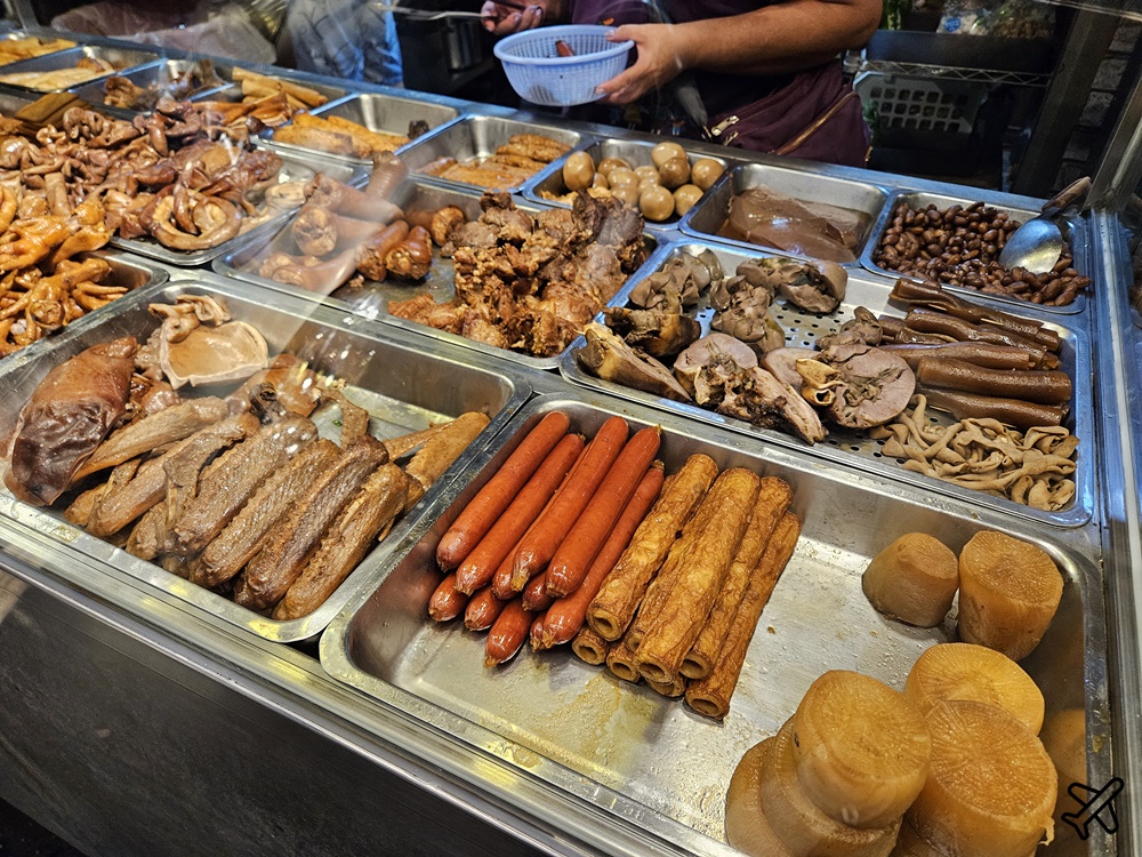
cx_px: 571
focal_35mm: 23
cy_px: 428
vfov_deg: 58.9
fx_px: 759
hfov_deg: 73.9
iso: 500
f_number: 1.8
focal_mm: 5.4
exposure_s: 1/120
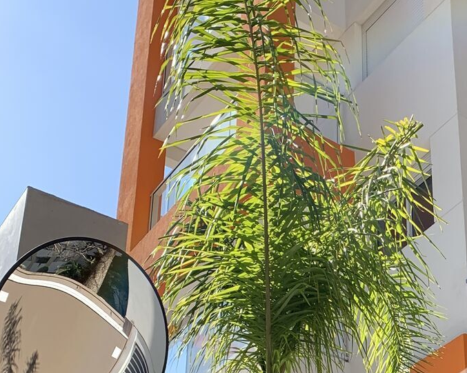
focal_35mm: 72
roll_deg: +2.7
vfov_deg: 19.9
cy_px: 451
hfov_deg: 25.1
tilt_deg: +23.8
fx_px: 995
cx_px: 473
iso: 25
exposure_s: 1/919
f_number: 1.8
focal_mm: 4.25
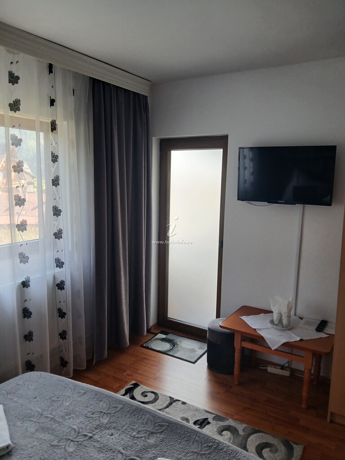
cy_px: 230
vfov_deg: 67.3
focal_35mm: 26
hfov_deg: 53.1
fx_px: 346
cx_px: 172
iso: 80
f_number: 1.8
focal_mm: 3.98
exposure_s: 1/50
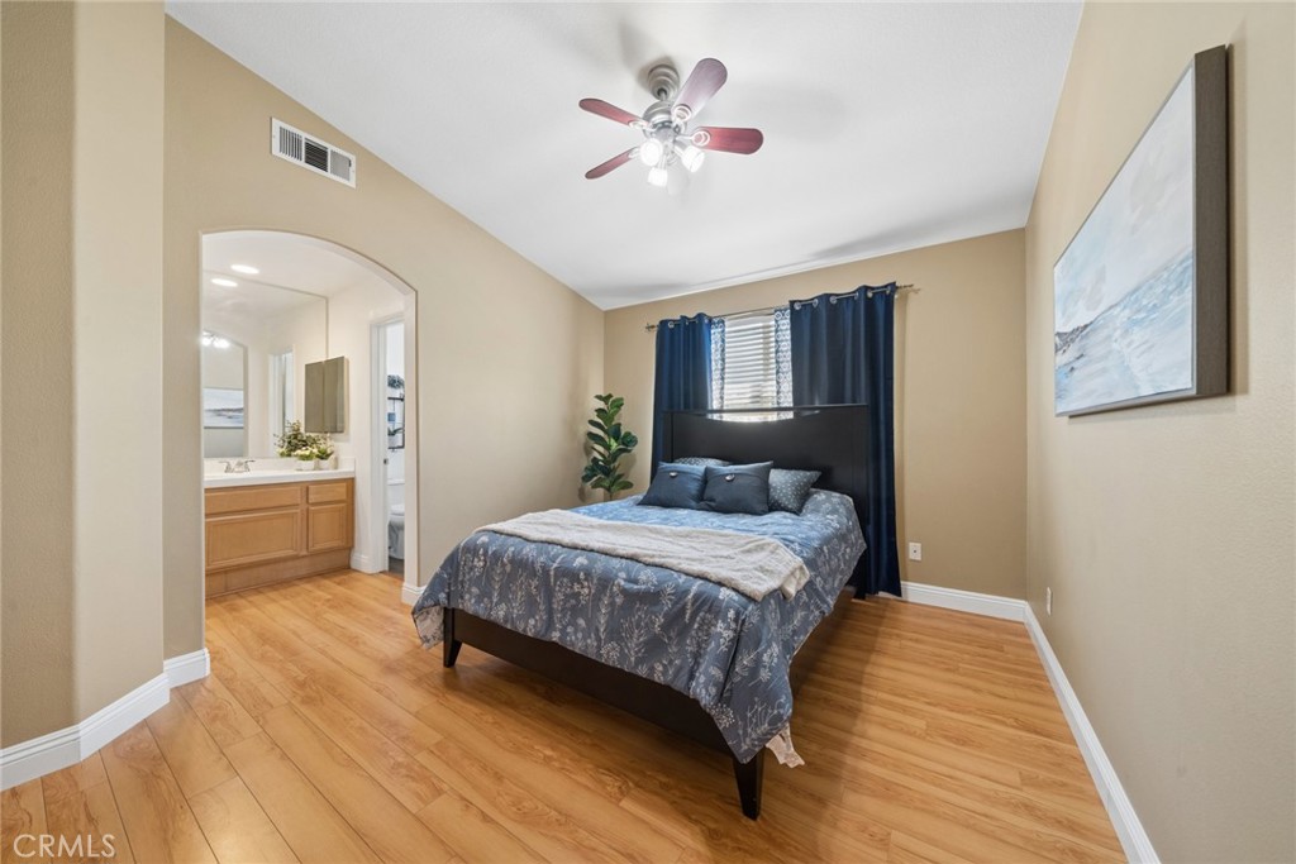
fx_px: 432
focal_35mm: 12
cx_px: 648
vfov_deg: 90.0
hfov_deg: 112.6
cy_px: 432
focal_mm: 12
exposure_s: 1/15
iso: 800
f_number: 8
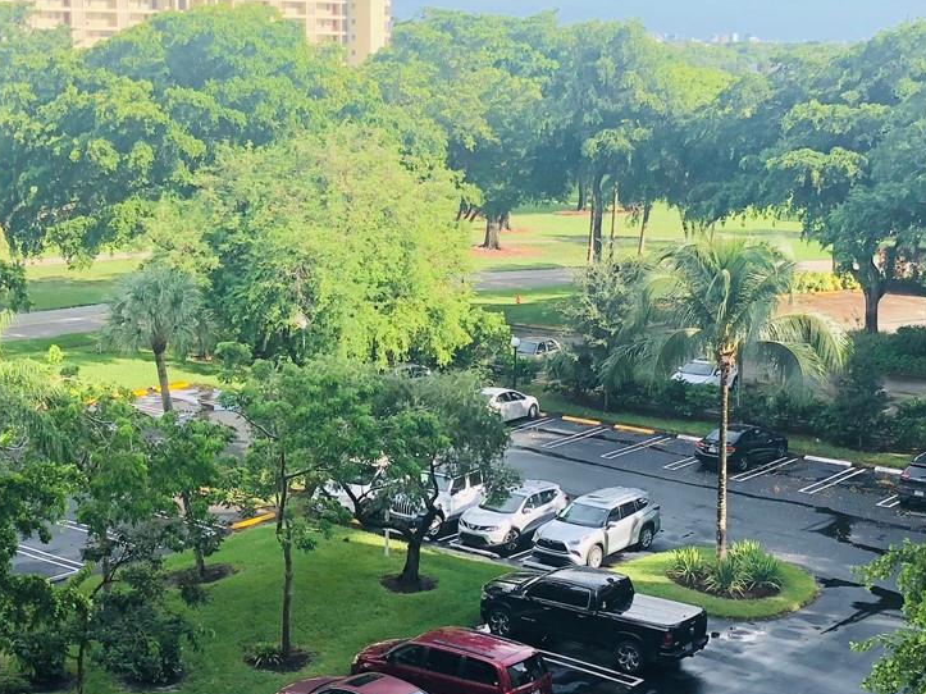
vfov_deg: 23.5
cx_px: 439
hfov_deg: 31.2
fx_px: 1658
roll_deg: -0.4
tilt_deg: -13.0
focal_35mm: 62
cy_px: 478
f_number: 1.8
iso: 20
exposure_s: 1/684
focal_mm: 4
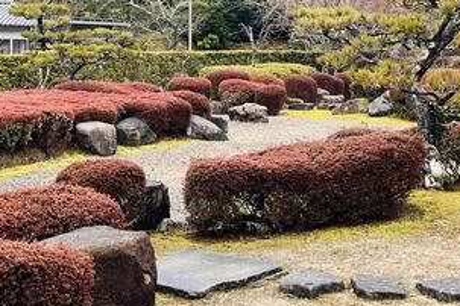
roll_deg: +0.1
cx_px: 103
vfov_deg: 19.4
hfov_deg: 29.5
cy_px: -36
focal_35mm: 67
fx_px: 856
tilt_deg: +6.8
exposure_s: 1/390
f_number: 1.6
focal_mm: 5.1
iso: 50
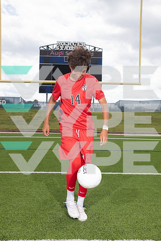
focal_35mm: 40
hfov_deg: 33.4
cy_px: 120
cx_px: 80
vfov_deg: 48.5
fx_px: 268
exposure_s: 1/400
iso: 125
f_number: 7.1
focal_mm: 40
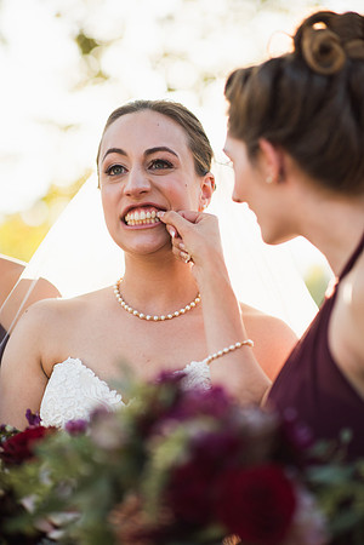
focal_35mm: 85
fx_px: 1289
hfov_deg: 16.1
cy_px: 272
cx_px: 182
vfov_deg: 23.9
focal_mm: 85
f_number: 2
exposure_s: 1/3200
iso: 125
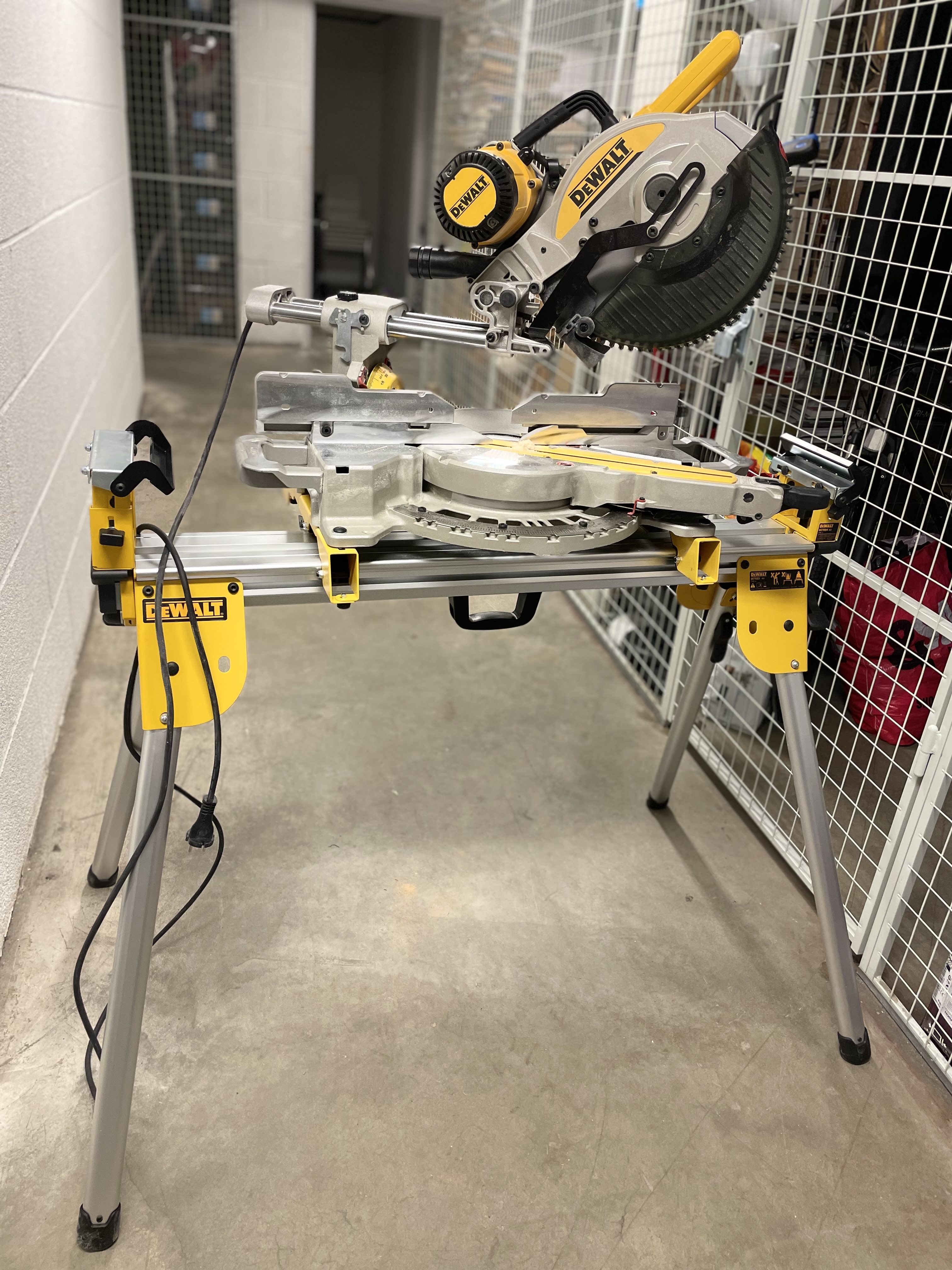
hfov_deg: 53.1
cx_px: 476
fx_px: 953
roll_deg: -5.7
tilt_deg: -25.8
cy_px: 635
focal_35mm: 26
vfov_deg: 67.3
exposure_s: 1/50
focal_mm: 4.2
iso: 125
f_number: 1.6
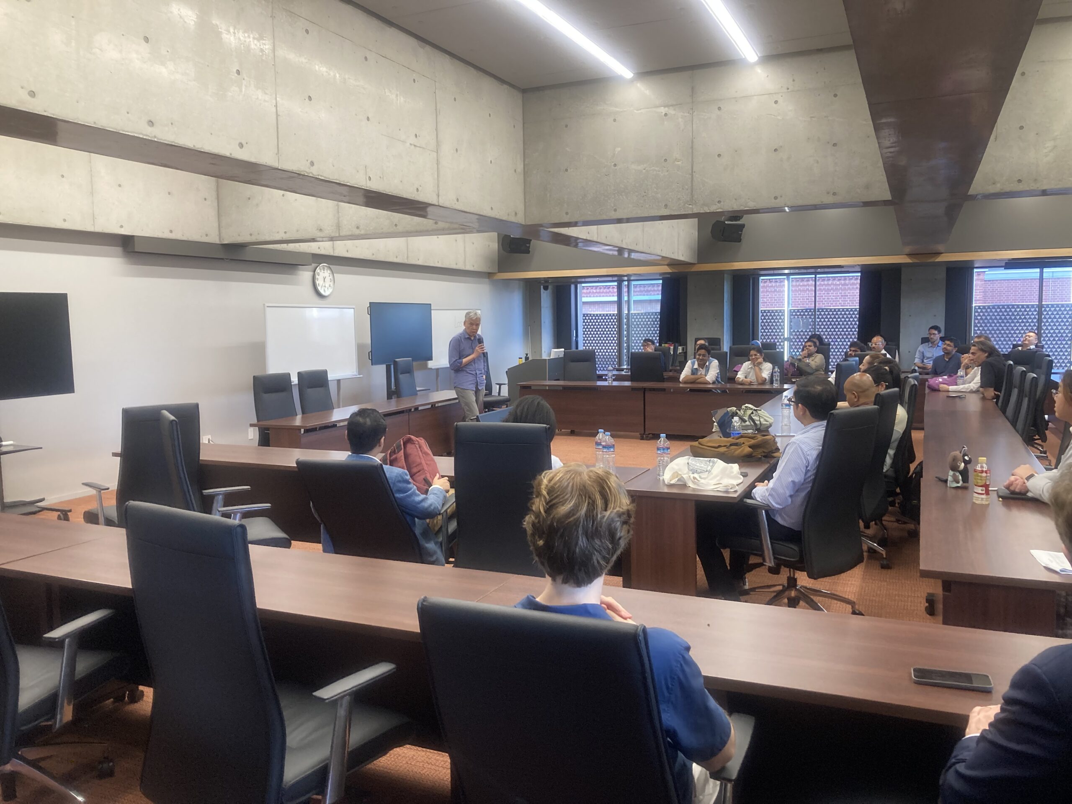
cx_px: 536
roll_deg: +0.6
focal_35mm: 28
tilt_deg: -5.2
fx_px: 867
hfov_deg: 63.4
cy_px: 402
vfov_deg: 49.7
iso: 100
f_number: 1.8
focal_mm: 3.99
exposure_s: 1/60
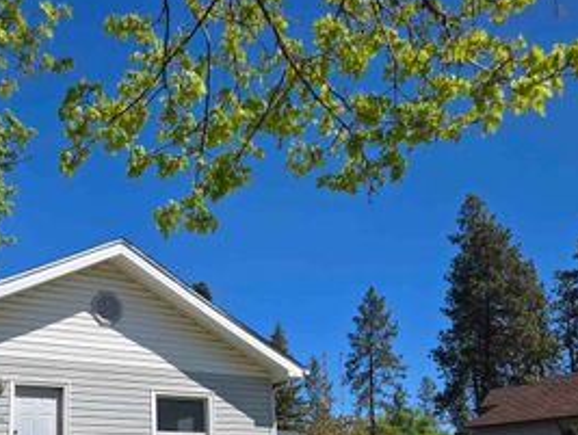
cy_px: 375
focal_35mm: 43
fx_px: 719
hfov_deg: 43.3
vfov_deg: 32.3
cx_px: 199
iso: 25
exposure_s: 1/2384
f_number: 1.8
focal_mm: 5.4
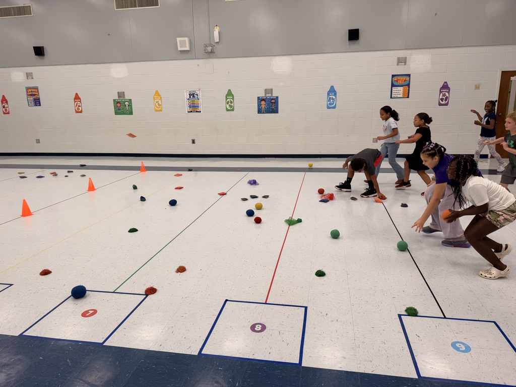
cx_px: 258
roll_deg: +1.6
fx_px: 358
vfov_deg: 56.8
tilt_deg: -14.4
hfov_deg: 71.6
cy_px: 194
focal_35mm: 24
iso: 64
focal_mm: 6.76
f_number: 1.78
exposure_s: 1/170
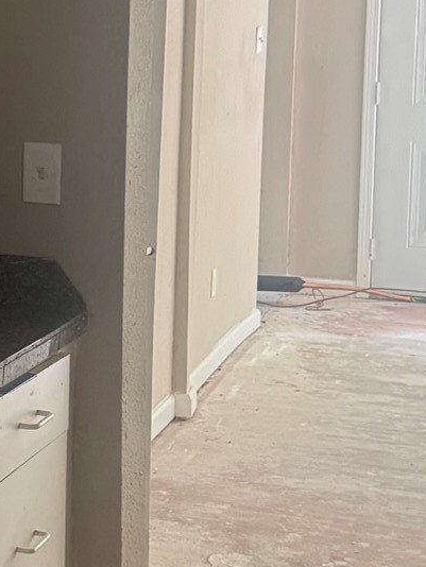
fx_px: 1508
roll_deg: +1.0
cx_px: -131
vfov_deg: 21.2
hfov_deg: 15.3
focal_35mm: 92
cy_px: 208
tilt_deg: -8.3
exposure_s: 1/60
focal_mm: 6.76
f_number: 1.78
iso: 400
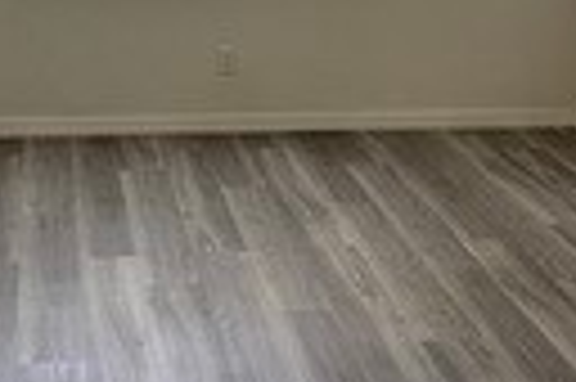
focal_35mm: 78
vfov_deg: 17.3
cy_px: 81
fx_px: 1246
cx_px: 279
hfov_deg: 26.0
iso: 125
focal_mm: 6.86
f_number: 1.78
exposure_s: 1/120
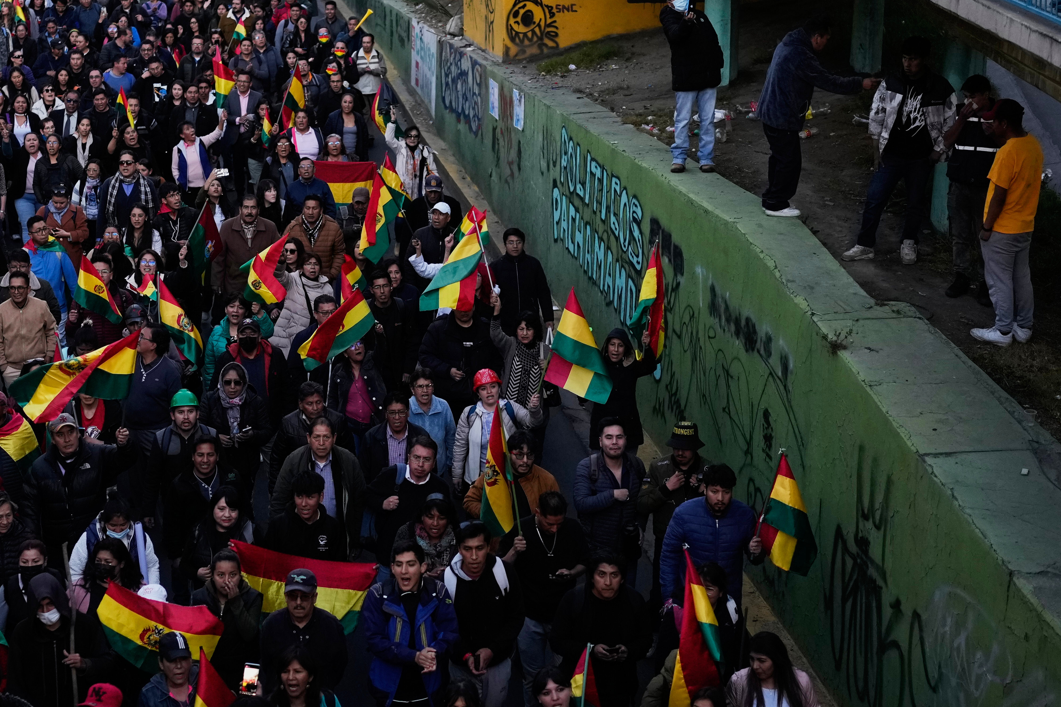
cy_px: 242
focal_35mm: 76
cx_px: 347
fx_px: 2240
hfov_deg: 26.5
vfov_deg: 17.9
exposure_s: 1/400
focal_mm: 35
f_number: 1.6
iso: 1000
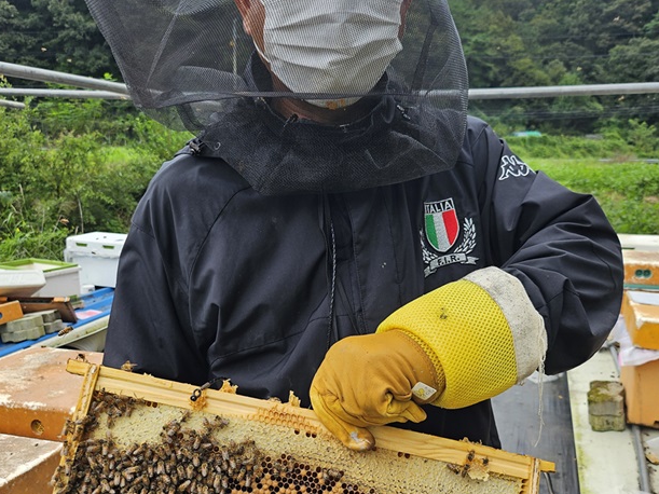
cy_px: 289
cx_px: 329
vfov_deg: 42.8
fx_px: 628
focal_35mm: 33
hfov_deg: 55.4
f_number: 1.8
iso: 50
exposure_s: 1/670
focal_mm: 5
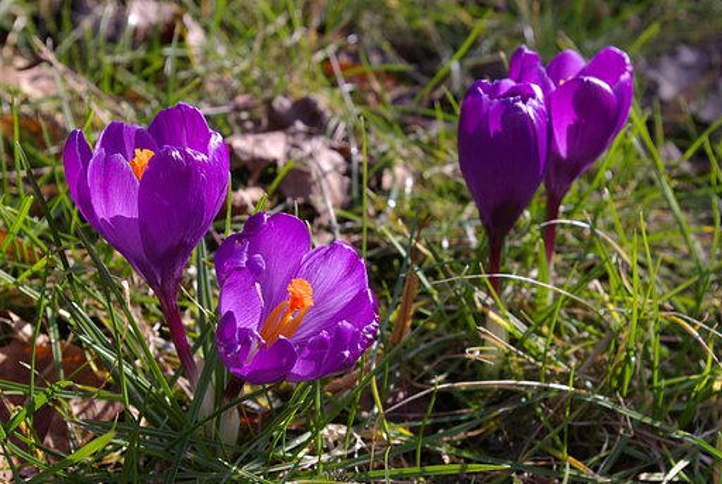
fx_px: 1054
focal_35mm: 52
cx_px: 361
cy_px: 242
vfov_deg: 25.8
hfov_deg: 37.8
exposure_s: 1/180
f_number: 8
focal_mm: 35
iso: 200
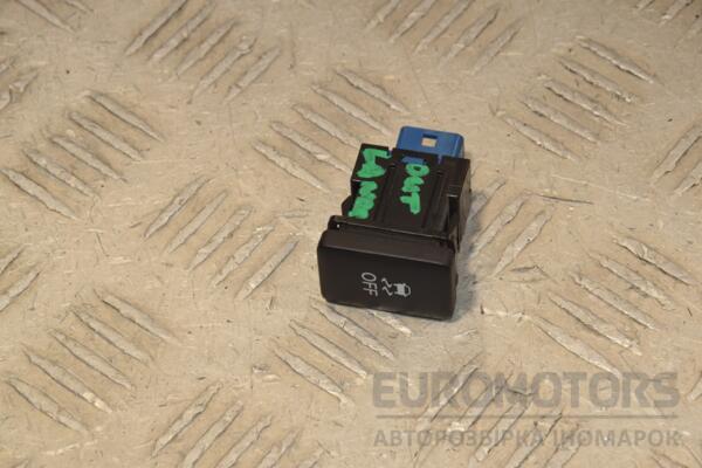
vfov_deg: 8.7
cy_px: 234
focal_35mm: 158
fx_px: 3071
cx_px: 351
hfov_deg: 13.0
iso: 800
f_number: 10
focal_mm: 105
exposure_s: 1/200
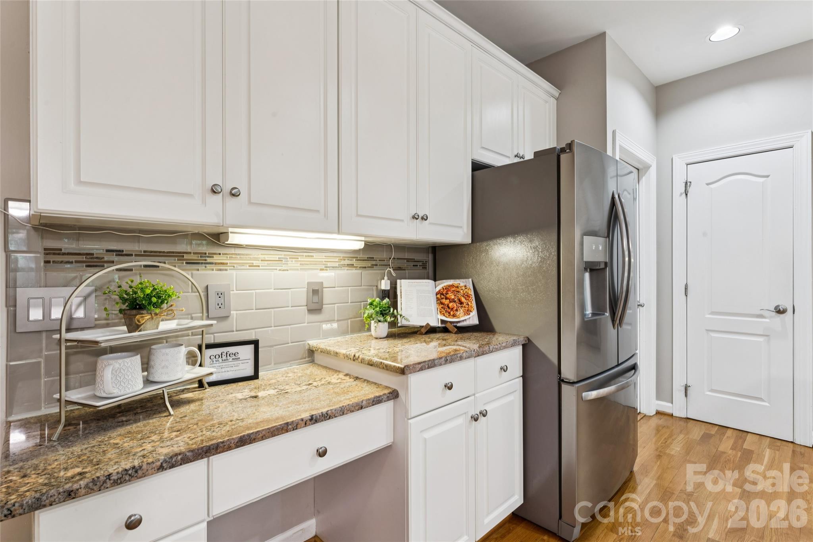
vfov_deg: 70.7
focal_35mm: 17
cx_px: 406
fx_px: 382
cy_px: 271
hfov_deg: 93.6
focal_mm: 16.9
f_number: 13
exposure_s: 1.6
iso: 100
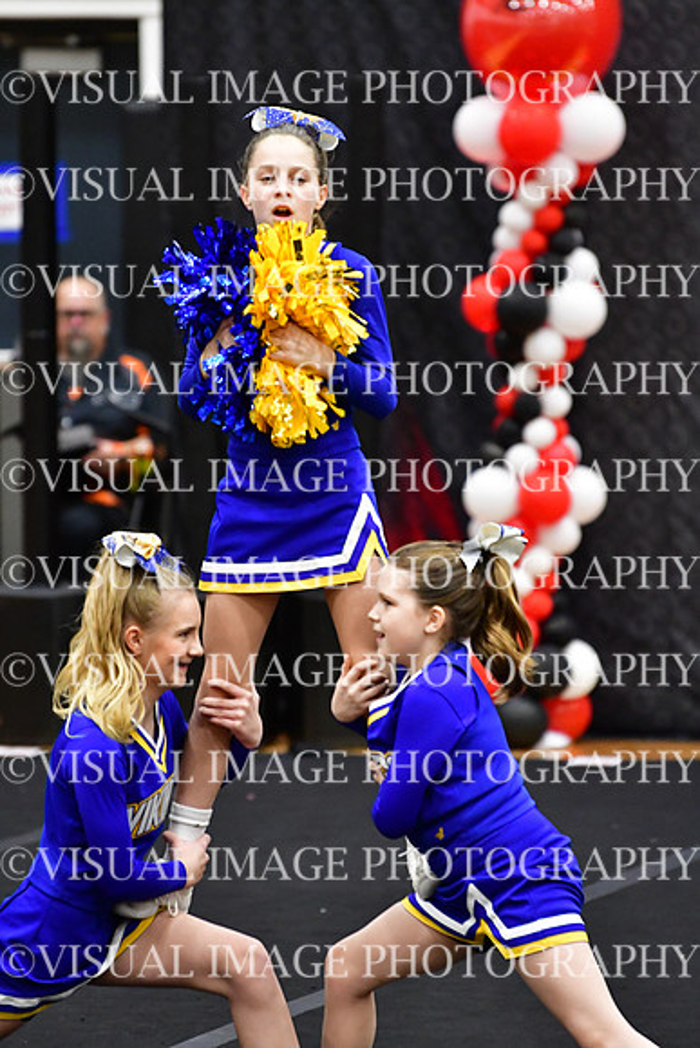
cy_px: 524
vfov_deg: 6.9
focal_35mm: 300
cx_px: 350
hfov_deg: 4.6
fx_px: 8744
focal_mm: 200
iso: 5000
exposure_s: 1/500
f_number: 3.2
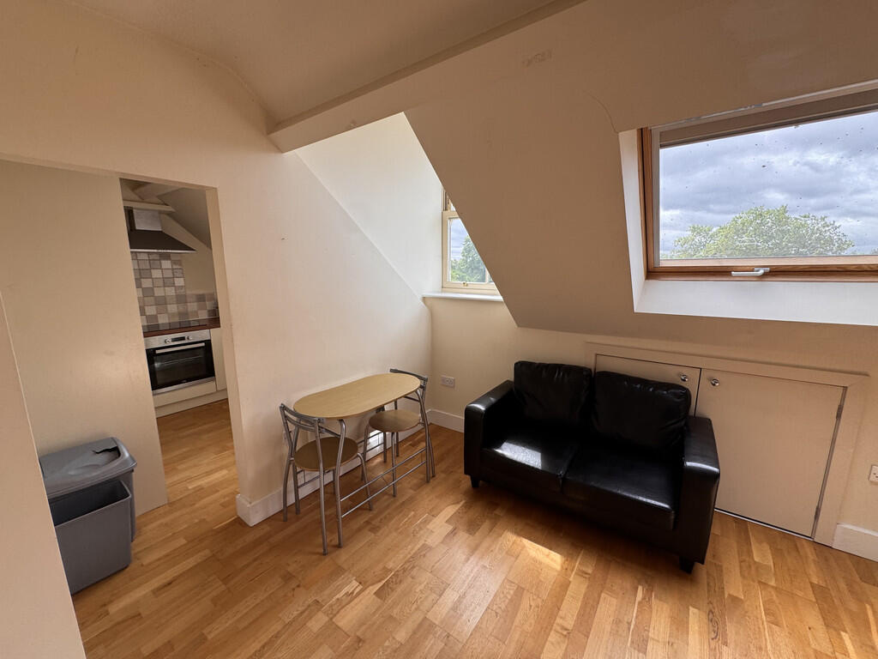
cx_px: 439
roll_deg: +0.0
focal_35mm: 14
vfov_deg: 85.7
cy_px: 330
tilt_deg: -9.8
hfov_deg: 102.1
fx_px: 355
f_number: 2.2
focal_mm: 2.22
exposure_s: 1/255
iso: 40
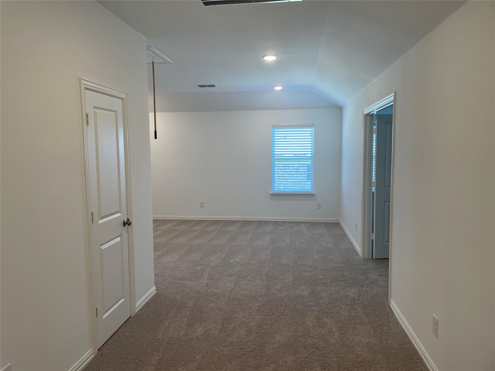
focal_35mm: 26
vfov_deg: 53.1
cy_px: 186
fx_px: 372
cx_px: 248
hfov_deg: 67.3
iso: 100
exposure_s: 1/120
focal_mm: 4.2
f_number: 1.6
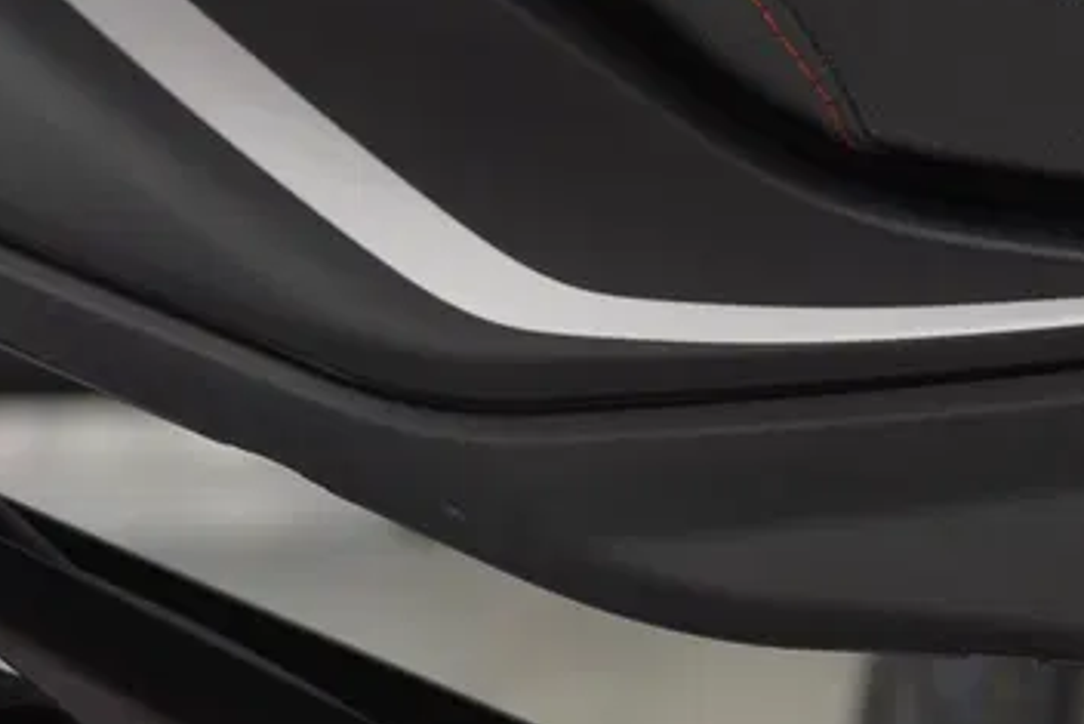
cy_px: 741
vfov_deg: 7.3
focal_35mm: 187
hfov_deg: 10.5
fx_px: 5633
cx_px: 1818
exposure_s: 1/200
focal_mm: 55
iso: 1000
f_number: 5
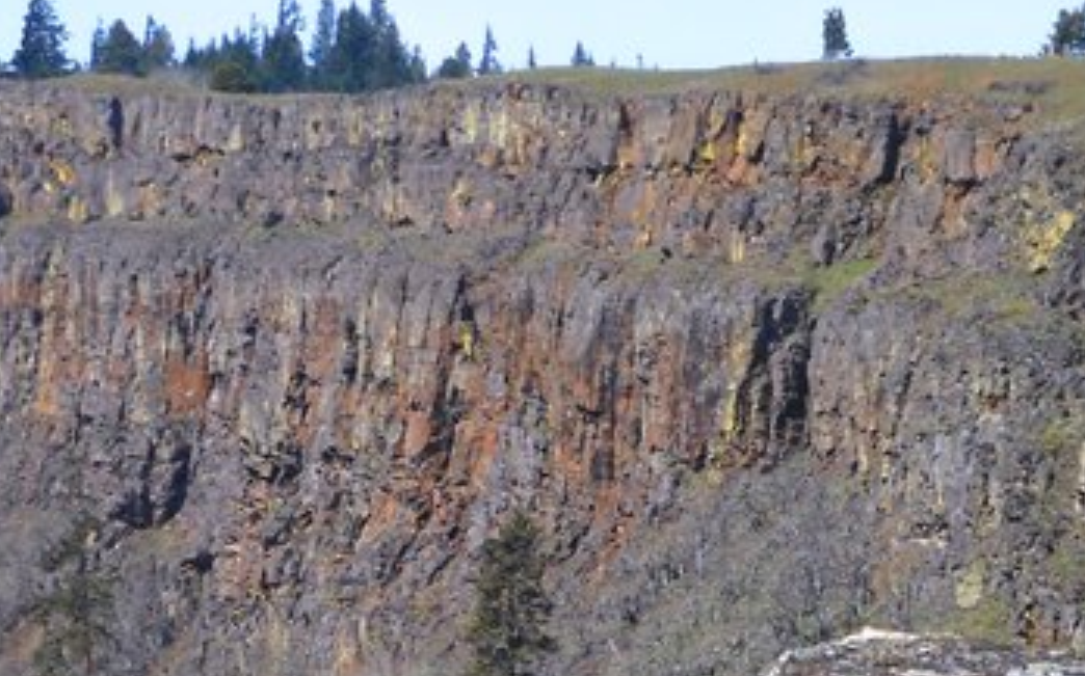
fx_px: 7949
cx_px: 702
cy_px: 665
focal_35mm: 269
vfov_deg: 4.9
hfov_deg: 7.8
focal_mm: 17.5
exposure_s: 1/640
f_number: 4.7
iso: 80
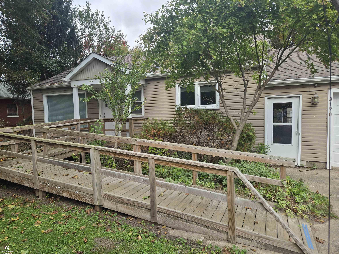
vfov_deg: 58.9
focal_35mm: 23
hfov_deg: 73.9
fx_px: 225
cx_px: 170
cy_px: 127
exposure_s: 1/765
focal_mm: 5.4
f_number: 1.8
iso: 25
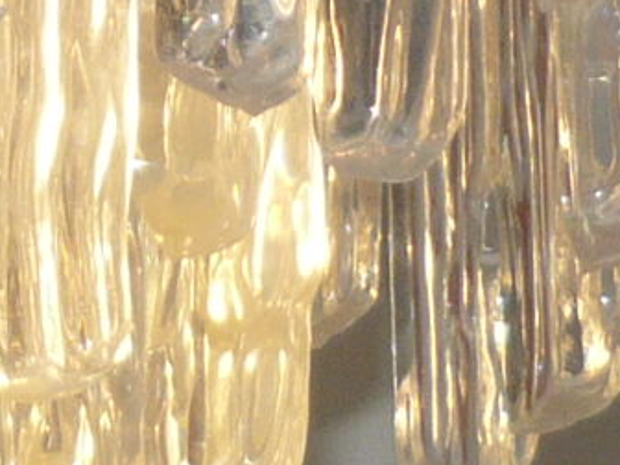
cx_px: -268
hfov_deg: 5.9
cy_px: -316
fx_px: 5964
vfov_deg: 4.4
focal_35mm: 333
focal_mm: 7.2
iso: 100
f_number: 3
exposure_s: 1/400
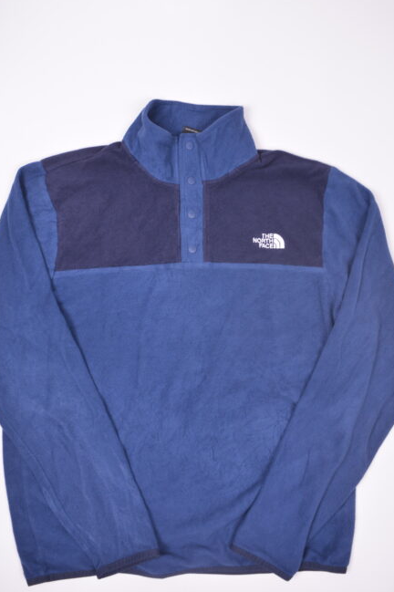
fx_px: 608
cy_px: 279
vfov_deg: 51.9
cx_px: 191
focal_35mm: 37
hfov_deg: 35.9
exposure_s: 1/100
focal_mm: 20
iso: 400
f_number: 5
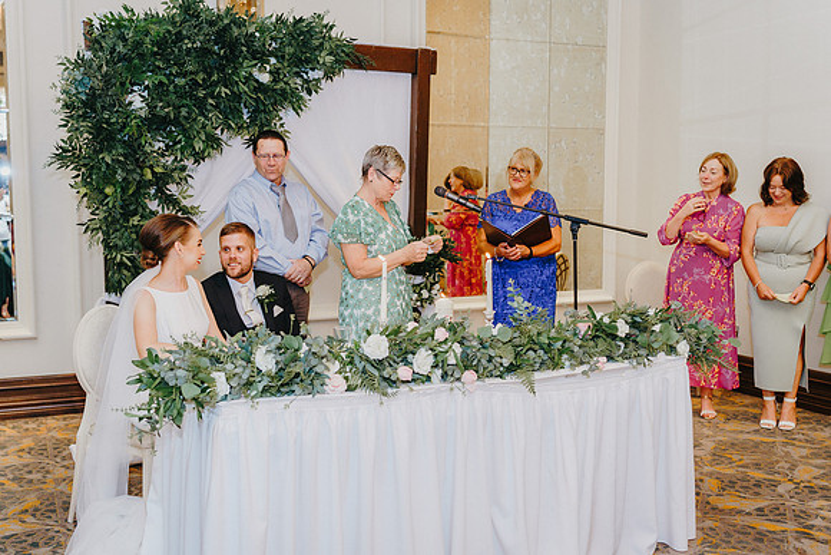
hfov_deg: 49.1
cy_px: 278
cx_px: 383
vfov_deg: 34.0
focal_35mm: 39
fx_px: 908
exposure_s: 1/200
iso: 1000
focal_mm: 35
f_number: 2.2
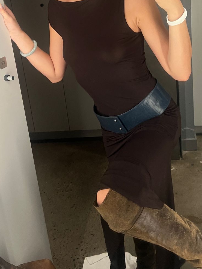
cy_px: 61
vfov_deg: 40.6
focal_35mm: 45
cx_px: 132
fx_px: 350
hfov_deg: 32.0
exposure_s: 1/60
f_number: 1.5
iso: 400
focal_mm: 5.7
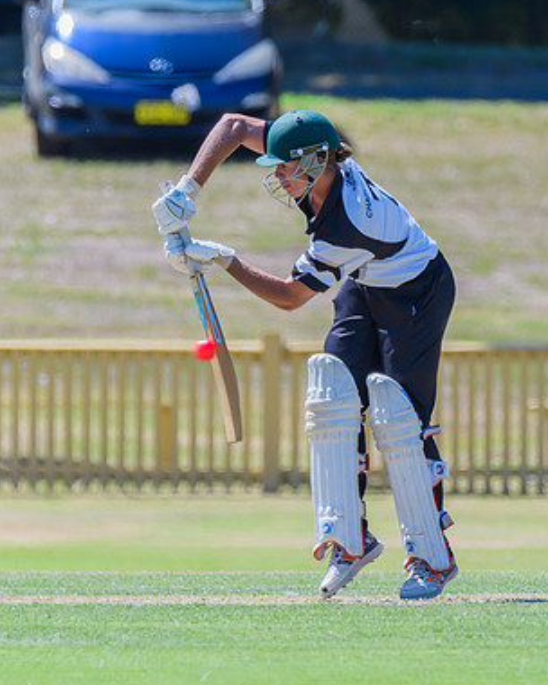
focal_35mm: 1133
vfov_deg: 1.7
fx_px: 22970
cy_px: 354
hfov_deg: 1.4
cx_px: 382
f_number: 6
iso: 400
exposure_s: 1/1000
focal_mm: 450
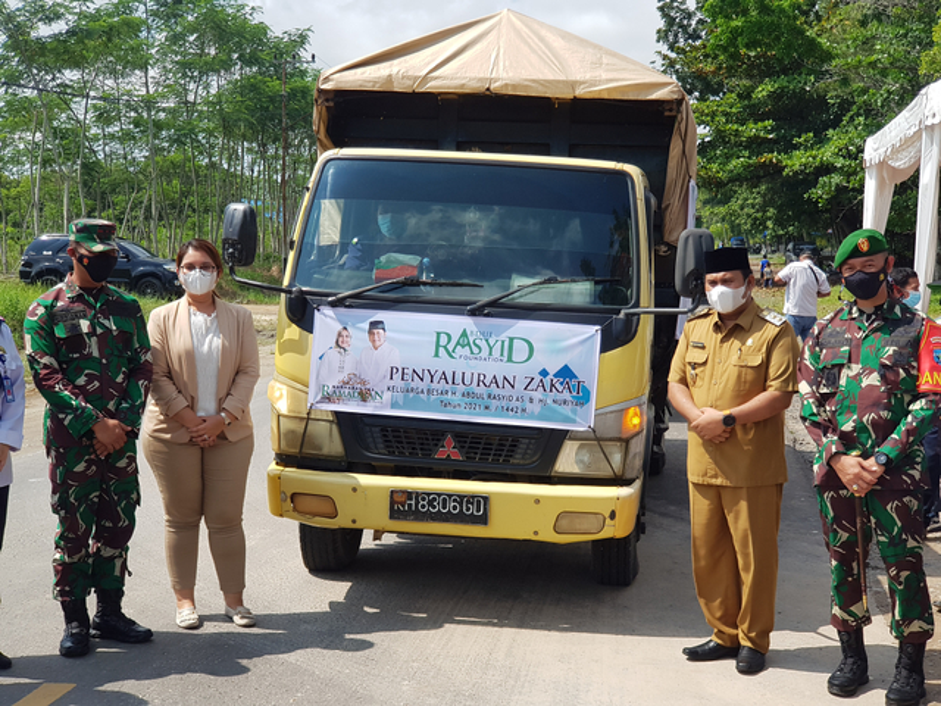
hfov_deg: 36.8
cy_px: 353
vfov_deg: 28.0
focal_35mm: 52
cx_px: 470
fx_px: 1414
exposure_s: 1/558
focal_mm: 6
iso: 25
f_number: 2.4
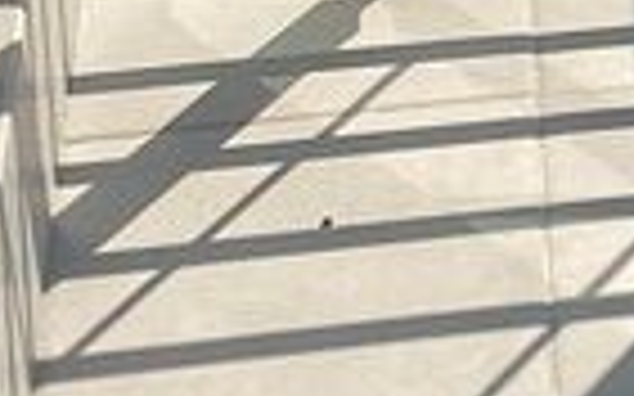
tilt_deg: -26.0
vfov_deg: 5.6
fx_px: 4042
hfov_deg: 8.2
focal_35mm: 234
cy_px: -58
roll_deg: -1.9
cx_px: 1520
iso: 32
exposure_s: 1/2268
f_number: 1.8
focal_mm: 4.25
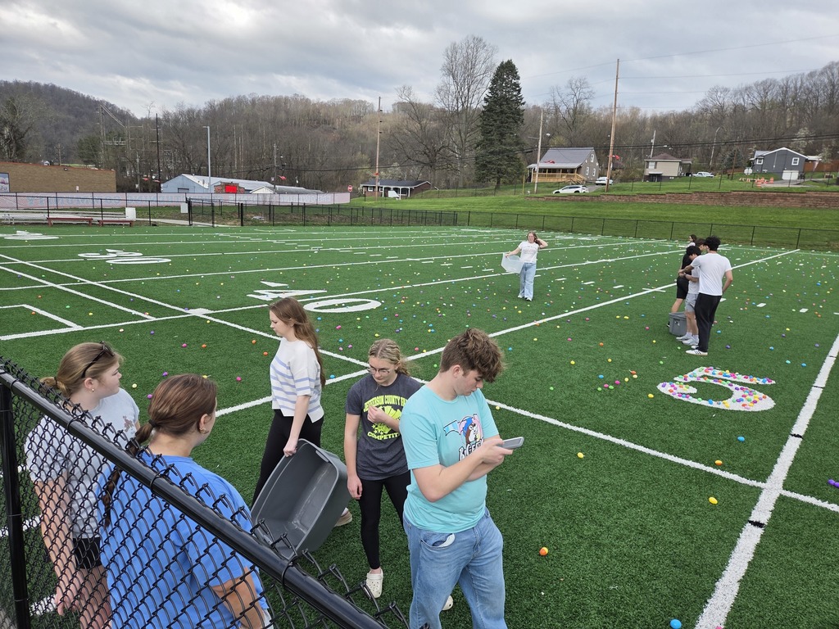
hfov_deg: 73.9
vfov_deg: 58.9
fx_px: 557
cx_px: 420
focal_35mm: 23
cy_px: 314
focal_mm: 5.4
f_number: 1.8
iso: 80
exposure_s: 1/2671
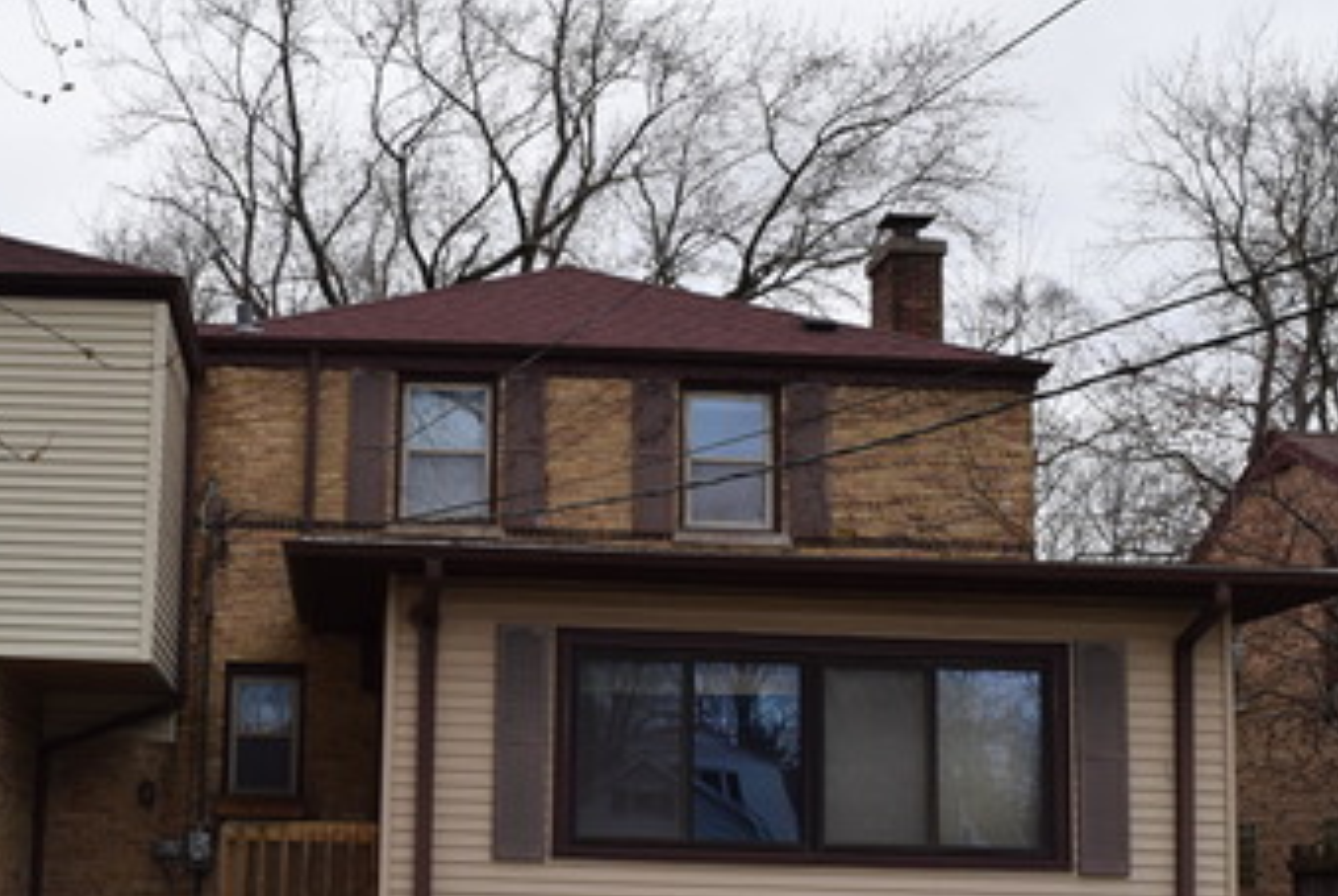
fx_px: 1898
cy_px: 616
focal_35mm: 51
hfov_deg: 37.6
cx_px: 296
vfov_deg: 26.4
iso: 100
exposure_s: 1/200
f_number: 10
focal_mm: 18
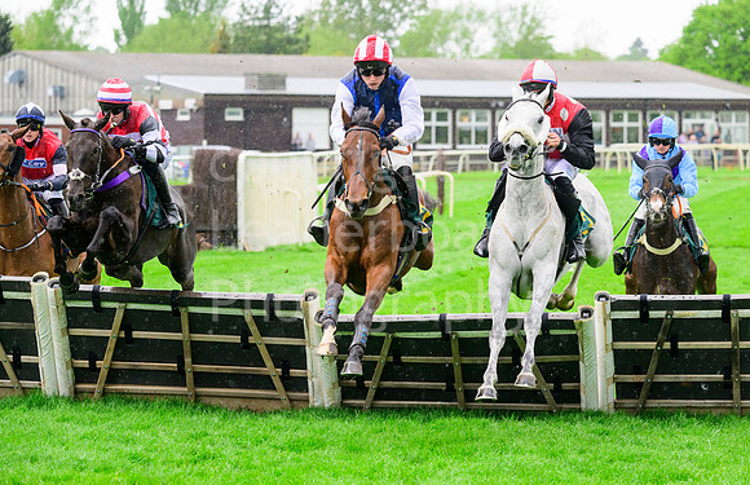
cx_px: 382
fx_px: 3505
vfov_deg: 7.9
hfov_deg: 12.2
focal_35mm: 170
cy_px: 255
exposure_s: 1/1250
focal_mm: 165
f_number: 5.6
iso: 2000
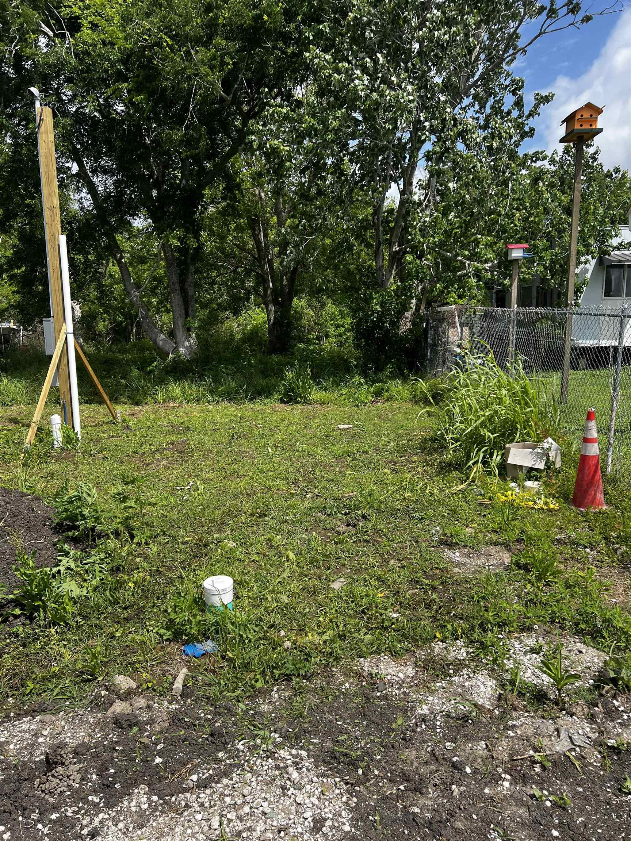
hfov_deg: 53.1
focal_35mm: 26
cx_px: 316
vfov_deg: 67.3
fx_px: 632
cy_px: 420
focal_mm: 5.7
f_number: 1.5
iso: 50
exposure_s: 1/3356
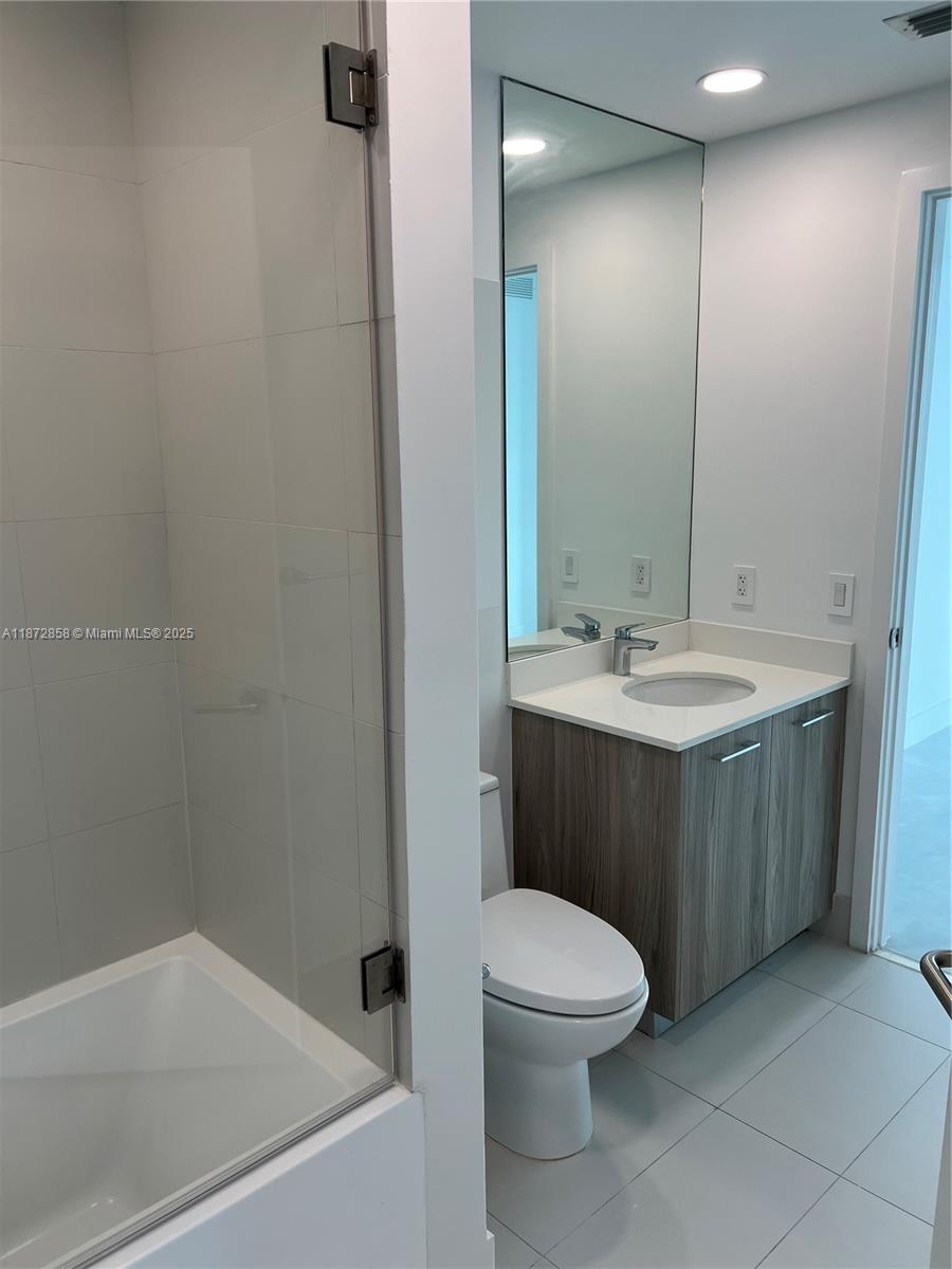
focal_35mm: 26
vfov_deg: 67.3
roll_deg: +0.1
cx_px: 476
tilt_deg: -11.8
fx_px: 953
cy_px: 634
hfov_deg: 53.1
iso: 40
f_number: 1.5
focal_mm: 5.7
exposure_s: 1/158
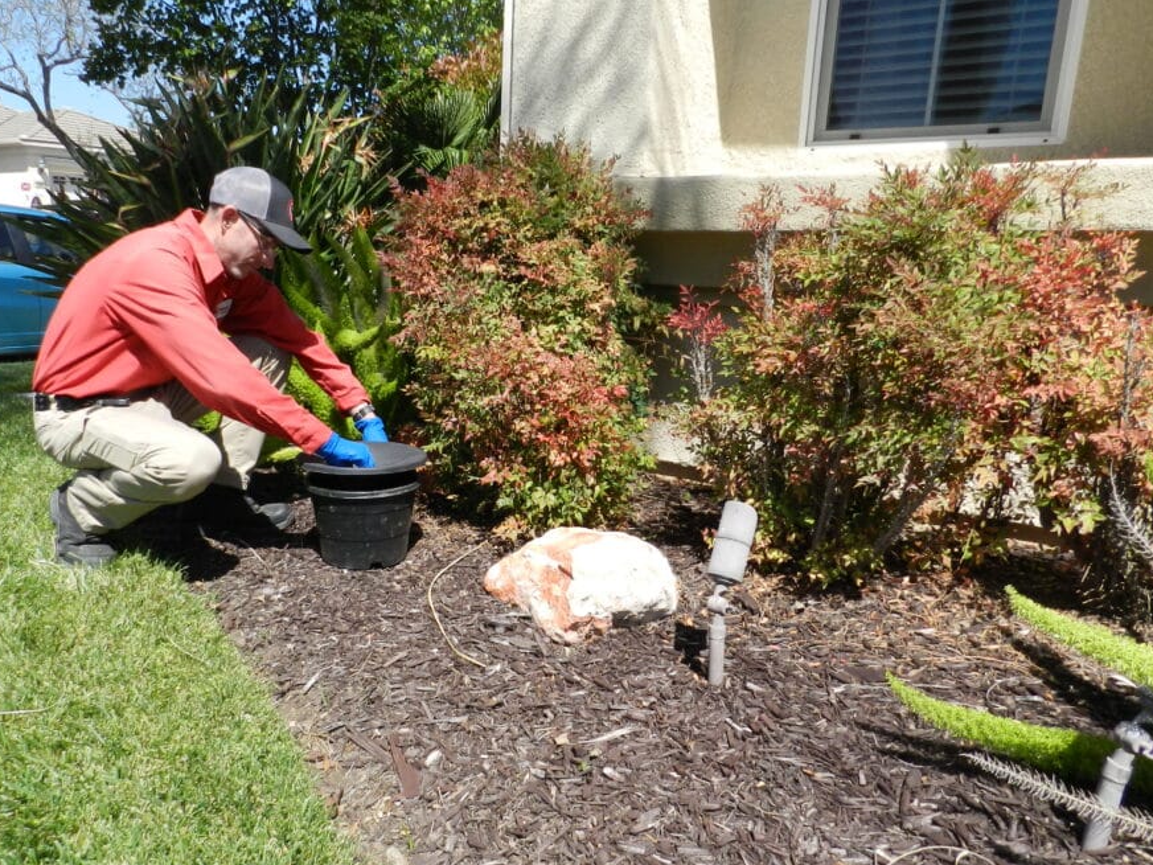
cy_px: 443
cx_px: 489
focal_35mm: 27
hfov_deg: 65.0
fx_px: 899
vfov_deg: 51.3
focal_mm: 4
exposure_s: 1/800
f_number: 4
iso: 160
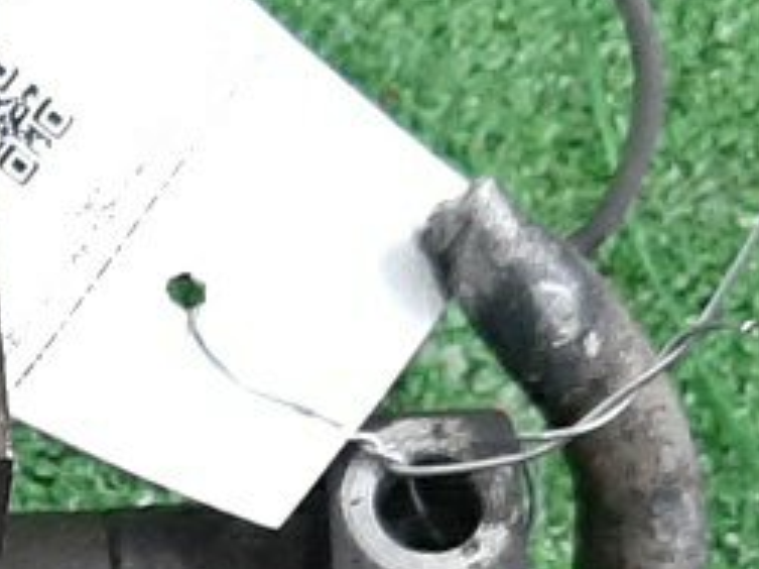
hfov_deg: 12.6
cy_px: 938
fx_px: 3265
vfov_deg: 9.6
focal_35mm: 149
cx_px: -375
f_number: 1.7
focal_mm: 3.93
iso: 218
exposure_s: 1/33
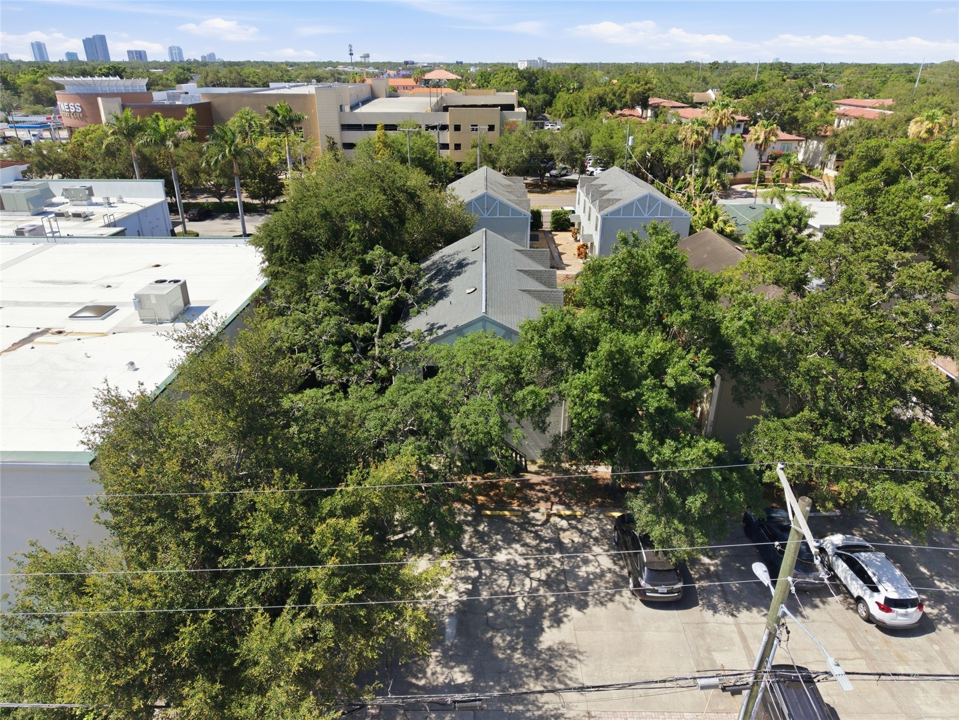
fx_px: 665
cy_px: 360
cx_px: 480
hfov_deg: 71.6
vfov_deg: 56.8
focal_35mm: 24
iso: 280
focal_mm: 8.7
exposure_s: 1/4000
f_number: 1.8
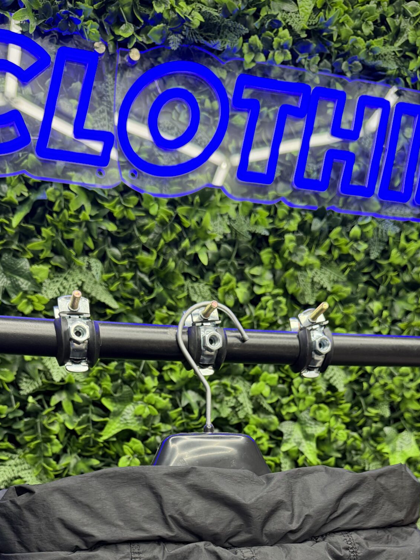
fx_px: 663
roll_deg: -1.6
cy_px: 473
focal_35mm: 41
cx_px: 214
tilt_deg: -6.4
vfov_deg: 43.0
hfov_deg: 35.1
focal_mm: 6.76
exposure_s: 1/63
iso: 250
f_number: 1.78
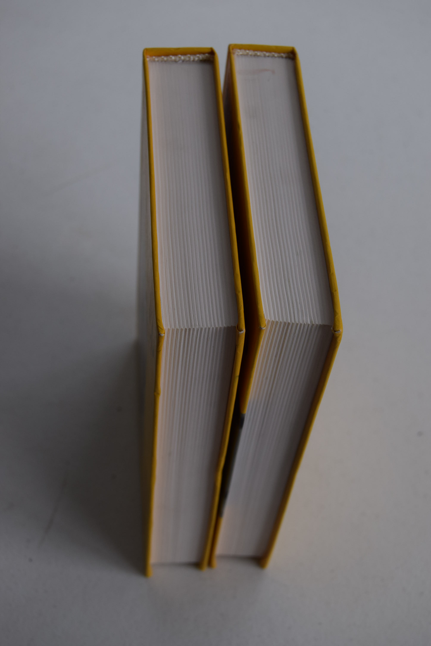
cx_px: 216
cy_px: 323
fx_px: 1129
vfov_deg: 31.9
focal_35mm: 63
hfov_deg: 21.6
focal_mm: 42
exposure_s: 1/250
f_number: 8
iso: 400
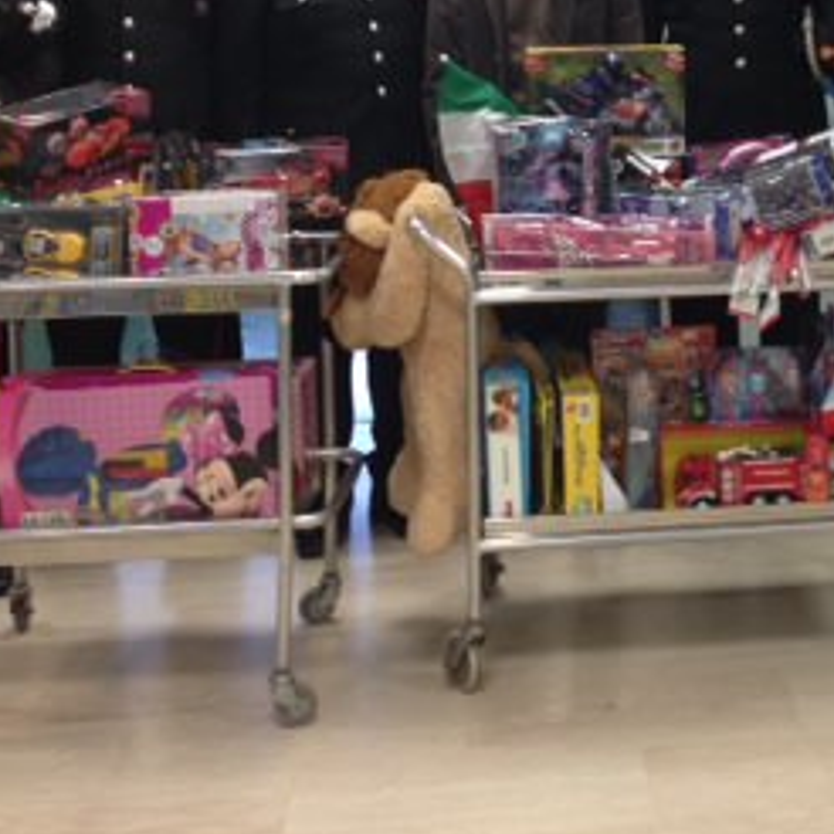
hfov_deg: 22.3
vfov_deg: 22.1
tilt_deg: -3.3
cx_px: 729
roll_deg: +0.3
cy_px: 44
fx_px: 2072
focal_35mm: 76
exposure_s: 1/20
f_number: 2.4
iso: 80
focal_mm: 4.12
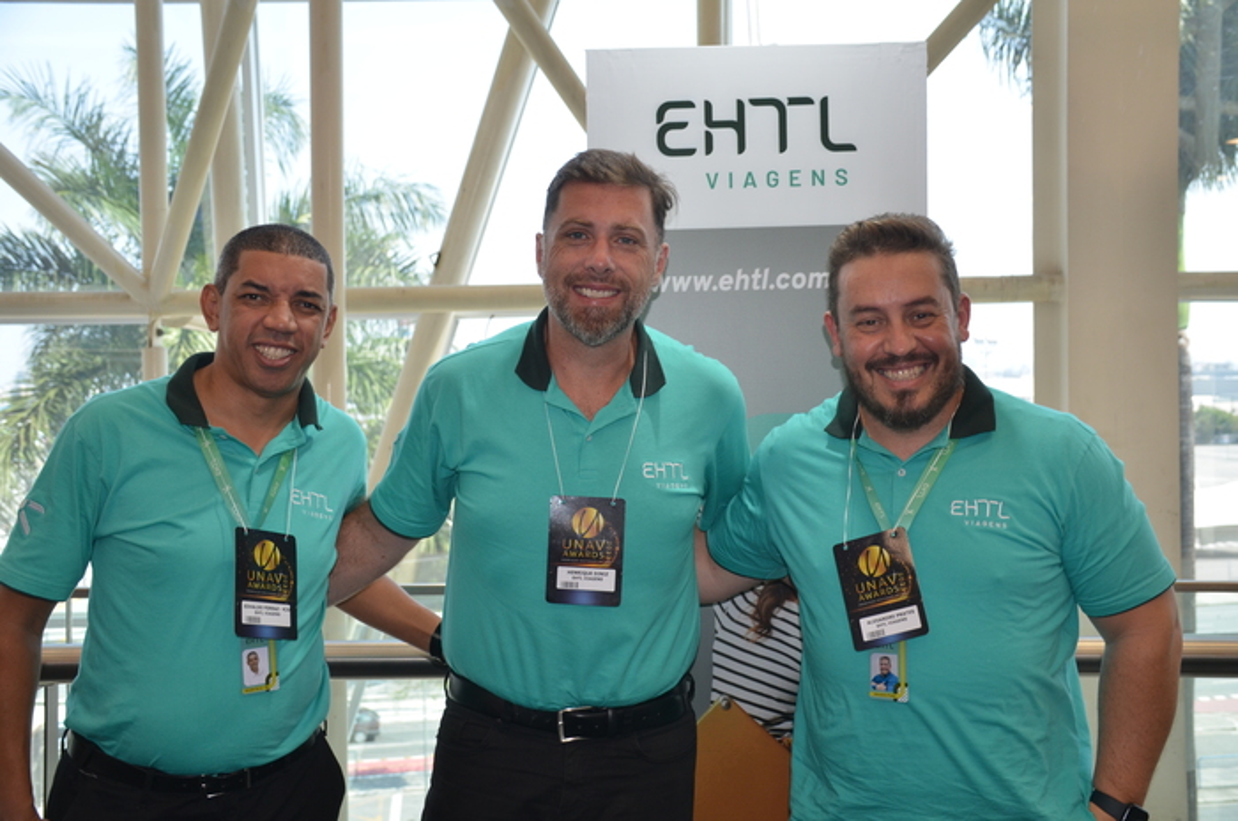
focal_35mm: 39
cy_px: 410
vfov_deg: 34.1
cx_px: 619
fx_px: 1339
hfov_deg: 49.6
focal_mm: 26
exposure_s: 1/125
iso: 360
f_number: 3.8
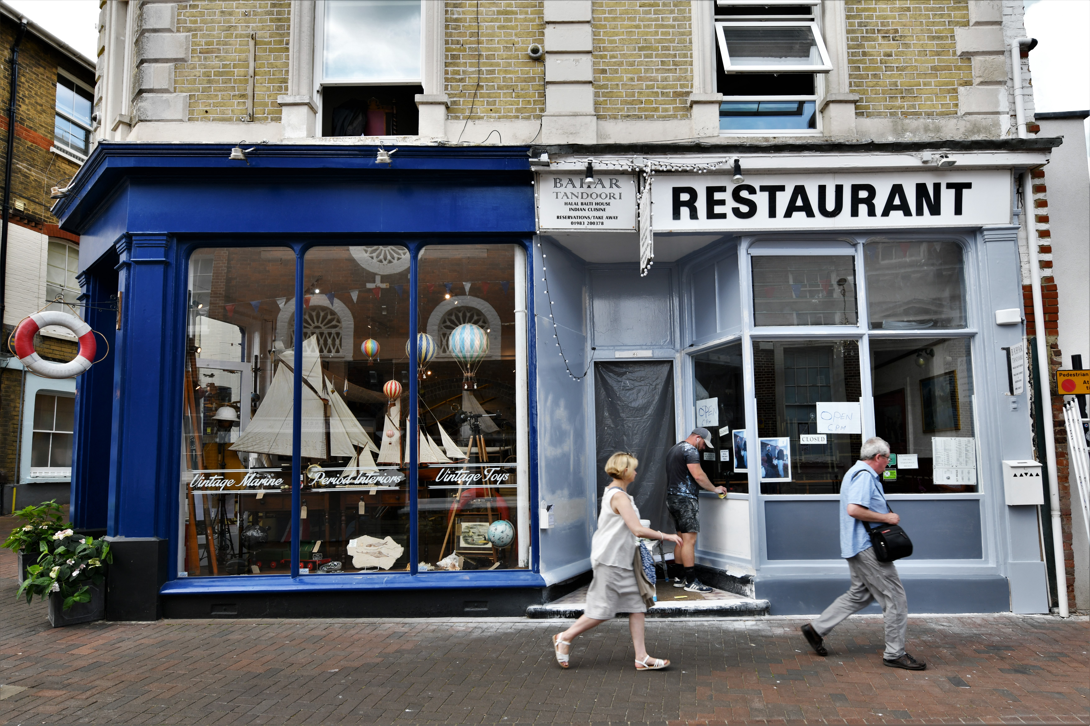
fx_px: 575
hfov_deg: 86.9
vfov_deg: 64.6
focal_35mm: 19
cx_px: 545
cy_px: 363
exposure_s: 1/160
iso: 160
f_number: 8
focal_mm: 19
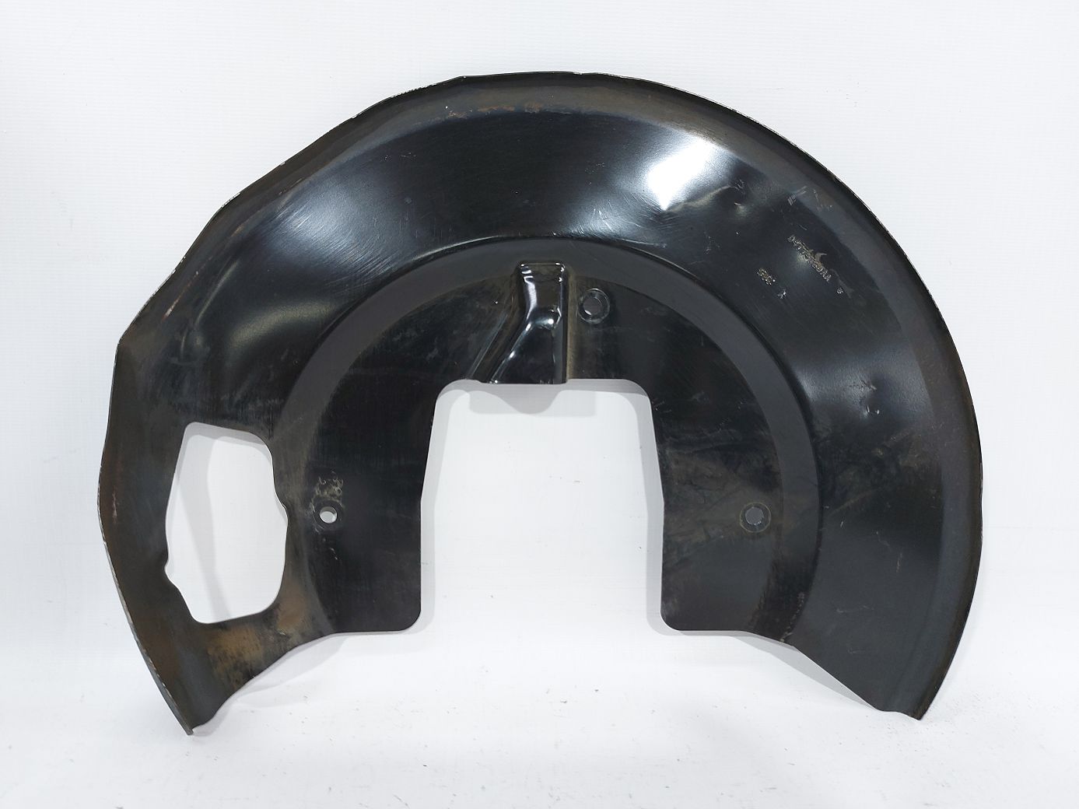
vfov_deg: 56.8
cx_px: 540
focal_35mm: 24
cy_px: 404
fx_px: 748
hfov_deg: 71.6
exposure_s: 1/50
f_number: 1.8
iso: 80
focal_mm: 5.23
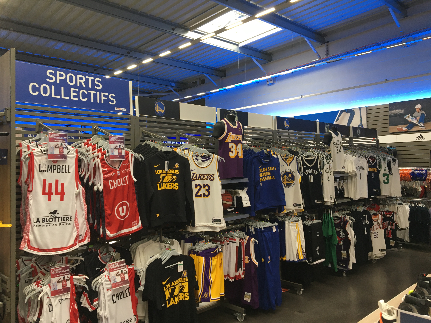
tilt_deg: +1.7
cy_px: 162
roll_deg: +1.2
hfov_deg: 61.7
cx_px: 216
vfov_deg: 48.2
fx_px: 361
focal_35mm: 29
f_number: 2.2
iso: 40
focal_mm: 4.15
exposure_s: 1/33
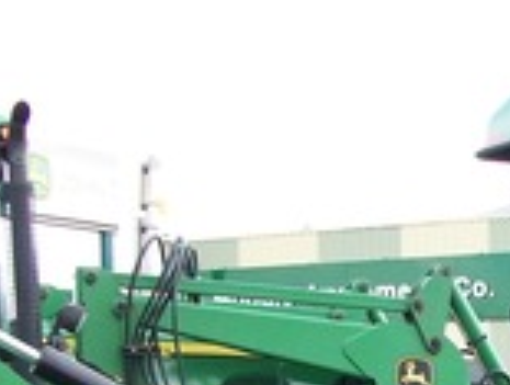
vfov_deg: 12.7
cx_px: 628
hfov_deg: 16.7
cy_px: 533
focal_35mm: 112
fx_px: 1654
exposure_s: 1/160
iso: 80
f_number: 2.9
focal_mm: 5.7
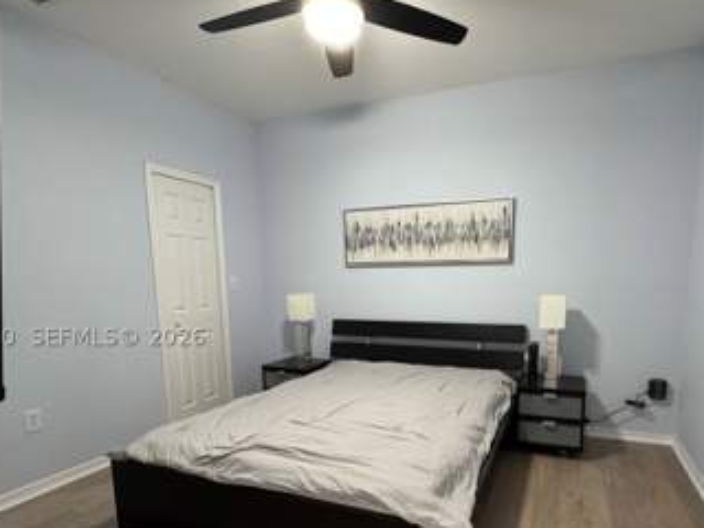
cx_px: 407
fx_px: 427
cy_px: 337
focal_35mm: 21
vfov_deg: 62.4
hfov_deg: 78.4
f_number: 2.2
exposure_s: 1/60
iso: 400
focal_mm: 2.22
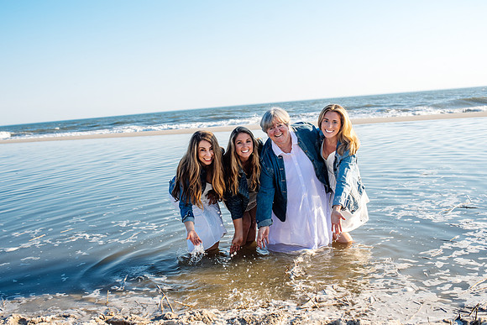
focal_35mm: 39
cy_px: 161
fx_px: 533
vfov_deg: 33.9
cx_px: 228
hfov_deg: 49.1
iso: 160
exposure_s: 1/500
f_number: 4.5
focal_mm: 35
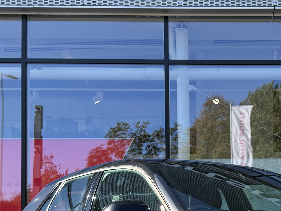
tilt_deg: +2.8
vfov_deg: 19.8
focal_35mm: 72
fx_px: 584
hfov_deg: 26.2
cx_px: 248
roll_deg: +1.0
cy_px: 211
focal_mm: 6.76
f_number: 1.78
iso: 100
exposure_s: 1/1385
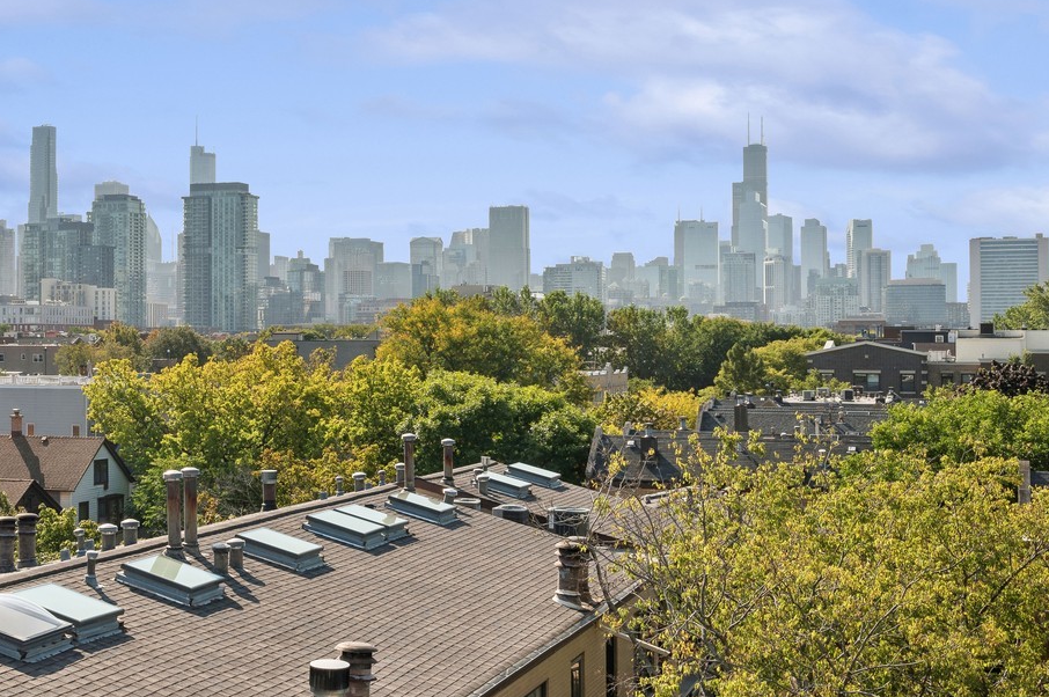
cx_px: 185
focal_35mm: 53
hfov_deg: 36.1
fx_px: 1543
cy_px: 298
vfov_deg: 25.4
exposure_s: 1/80
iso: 100
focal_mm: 30
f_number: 16
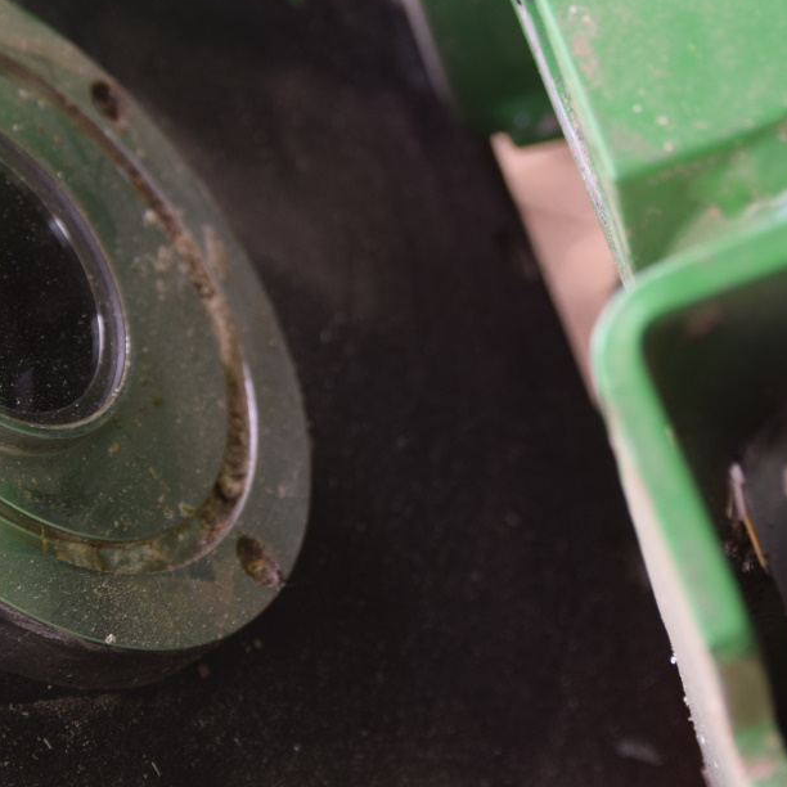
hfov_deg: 11.5
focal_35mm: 150
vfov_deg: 11.6
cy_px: 303
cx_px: -18
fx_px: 3858
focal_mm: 40
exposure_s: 1/50
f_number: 3.5
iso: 200
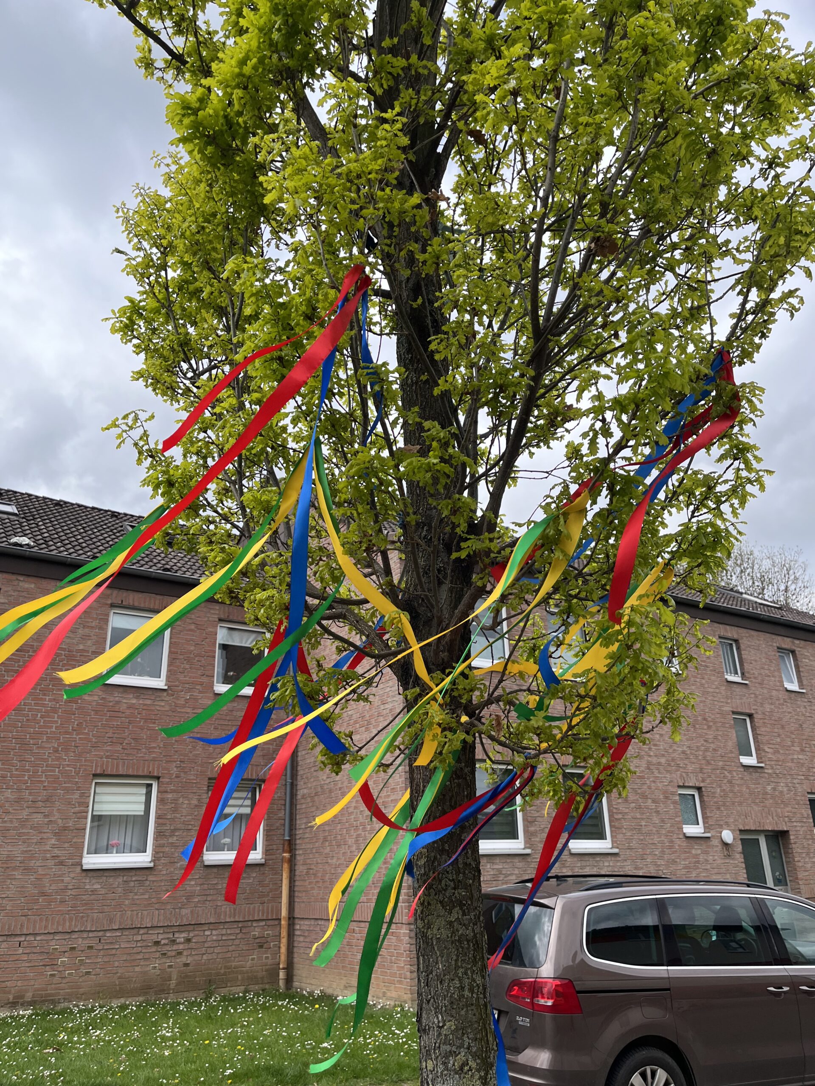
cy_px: 543
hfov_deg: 53.1
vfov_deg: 67.3
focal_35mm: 26
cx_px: 408
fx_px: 816
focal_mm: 5.1
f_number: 1.6
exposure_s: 1/2062
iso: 50
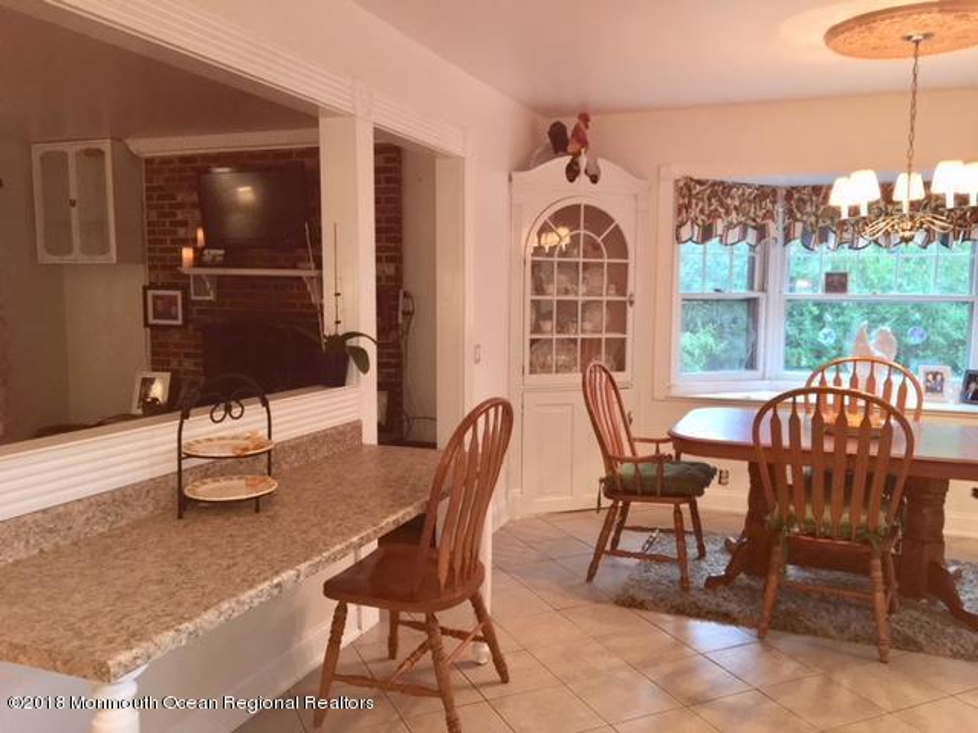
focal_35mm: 29
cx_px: 489
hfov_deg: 61.7
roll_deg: -0.2
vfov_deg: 48.2
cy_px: 366
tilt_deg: -5.6
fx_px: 819
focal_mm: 4.15
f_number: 2.2
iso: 125
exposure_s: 1/30
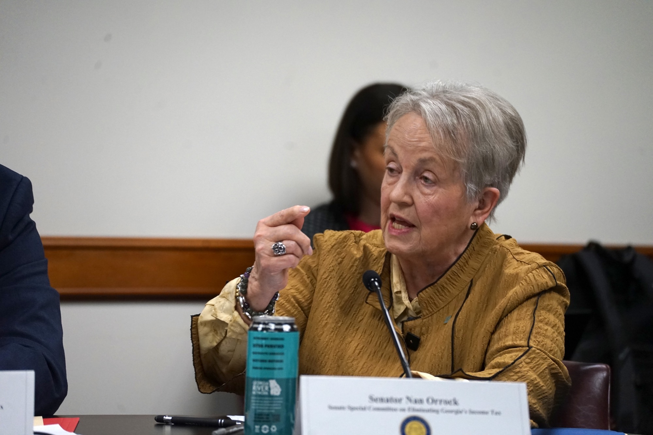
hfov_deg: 11.1
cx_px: 326
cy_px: 218
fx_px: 3355
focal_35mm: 185
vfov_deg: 7.4
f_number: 5.6
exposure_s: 1/200
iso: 2000
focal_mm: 185
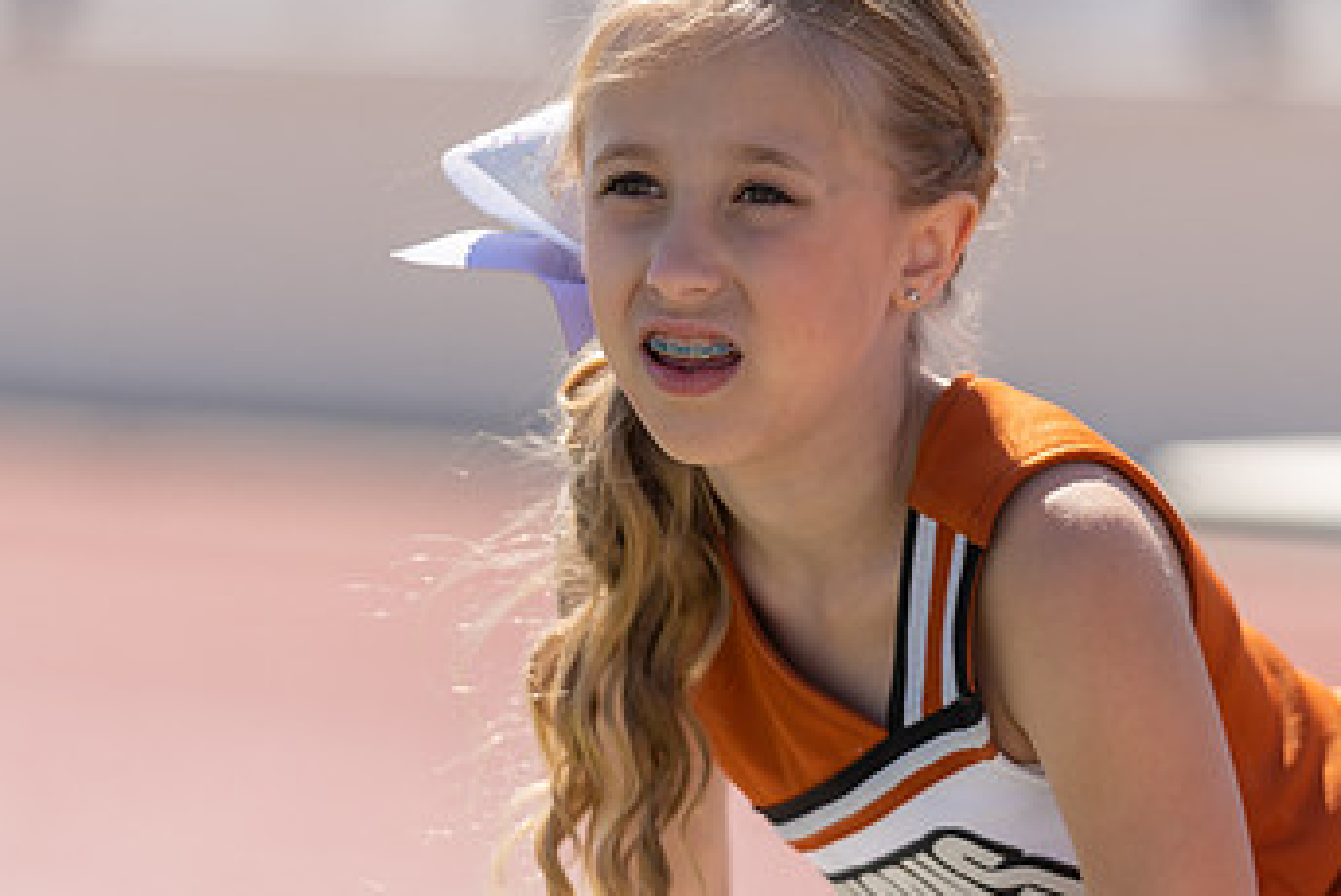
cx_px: 834
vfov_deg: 4.4
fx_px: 11557
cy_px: 415
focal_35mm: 310
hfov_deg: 6.6
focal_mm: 184
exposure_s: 1/1600
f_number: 2.8
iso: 100
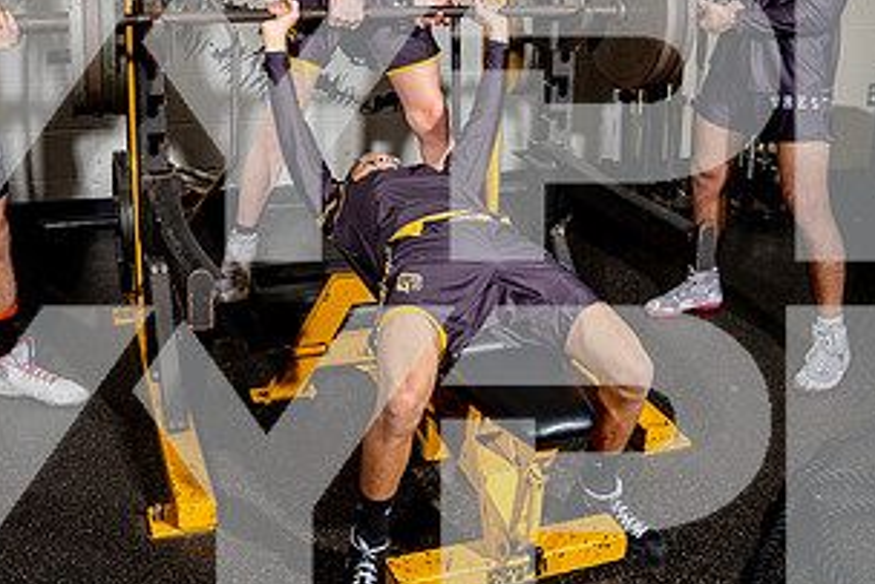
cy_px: 111
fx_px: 1021
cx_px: 394
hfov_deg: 46.3
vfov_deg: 31.1
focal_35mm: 42
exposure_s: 1/200
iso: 100
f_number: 8
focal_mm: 22
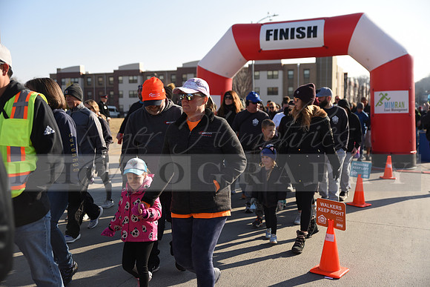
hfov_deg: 48.4
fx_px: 478
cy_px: 144
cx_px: 215
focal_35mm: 40
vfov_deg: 33.4
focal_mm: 40
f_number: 2.8
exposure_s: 1/1250
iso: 100
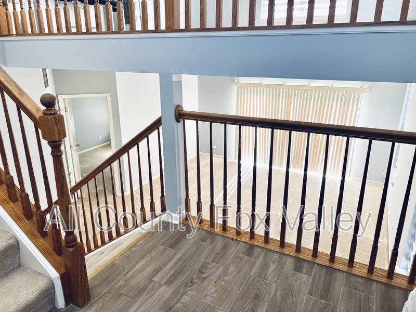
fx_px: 312
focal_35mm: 26
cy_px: 156
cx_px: 208
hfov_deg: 67.3
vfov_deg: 53.1
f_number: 1.5
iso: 64
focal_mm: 5.7
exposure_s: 1/137
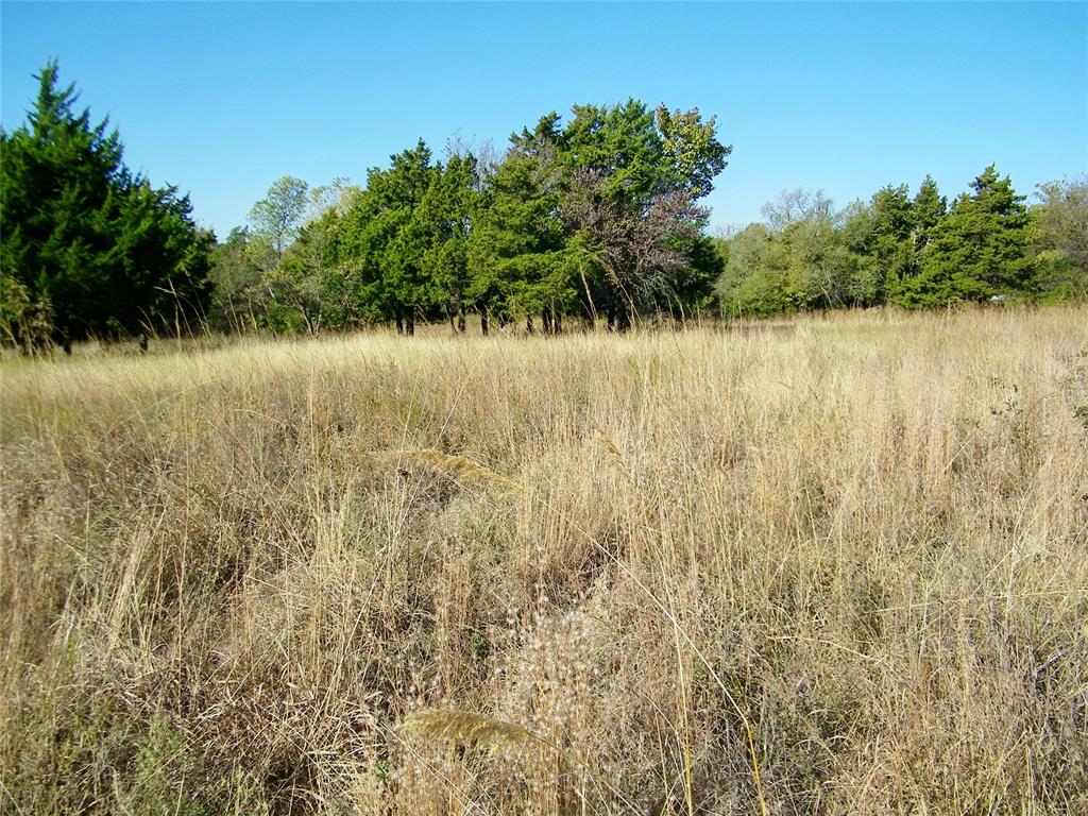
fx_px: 943
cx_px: 544
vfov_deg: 46.8
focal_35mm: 30
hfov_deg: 60.0
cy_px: 408
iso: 80
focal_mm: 5.4
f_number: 7.2
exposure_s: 1/200
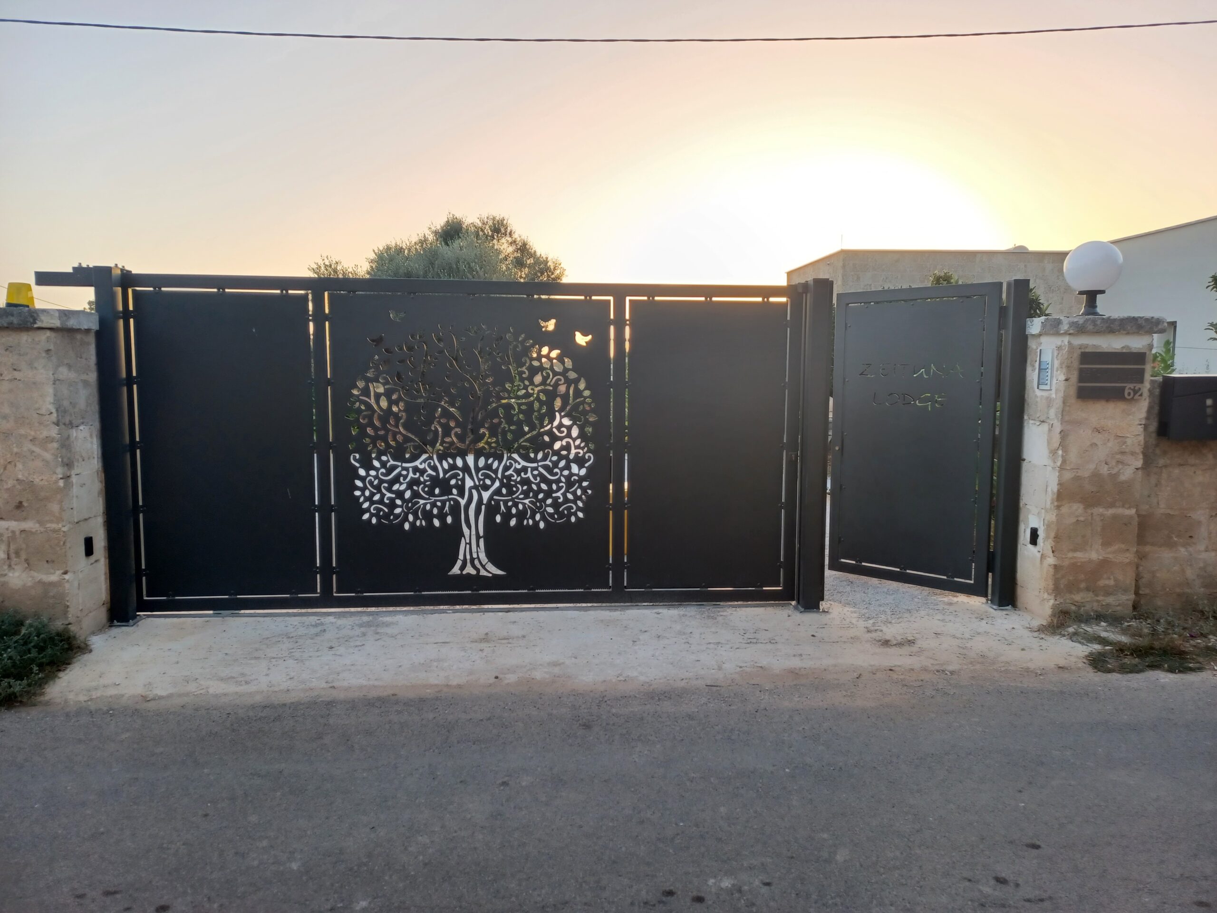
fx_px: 879
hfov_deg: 69.4
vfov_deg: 54.9
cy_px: 456
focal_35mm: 25
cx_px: 608
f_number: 1.8
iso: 64
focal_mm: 4.6
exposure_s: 1/49
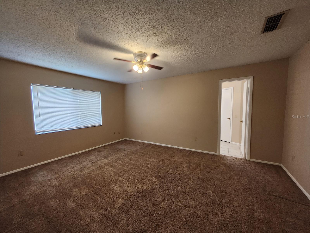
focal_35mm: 13
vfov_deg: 89.9
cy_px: 116
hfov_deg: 106.2
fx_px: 116
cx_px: 155
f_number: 2.2
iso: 250
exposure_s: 1/60
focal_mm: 1.74
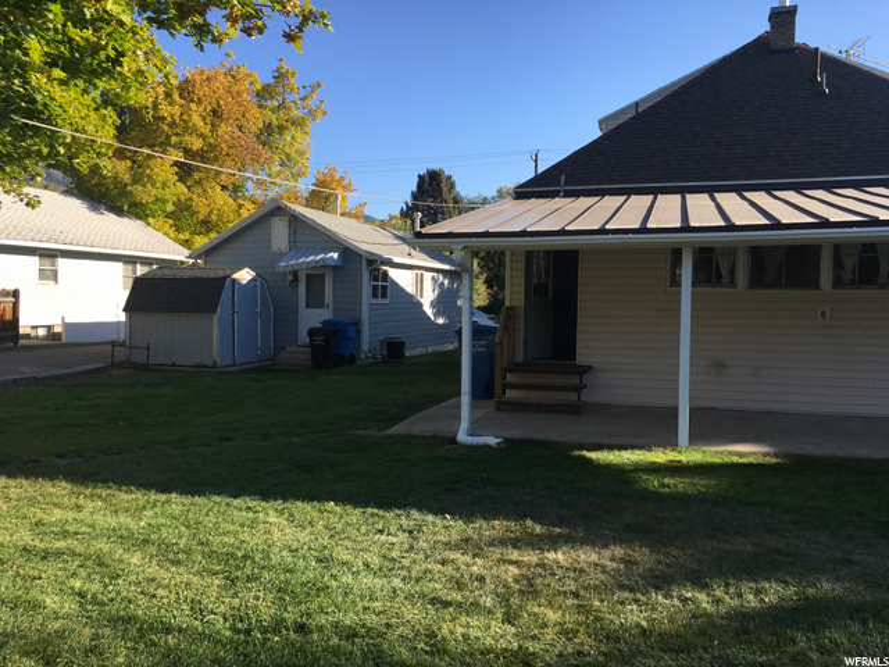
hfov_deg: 61.7
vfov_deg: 48.2
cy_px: 334
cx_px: 444
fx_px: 745
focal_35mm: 29
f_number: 2.2
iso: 25
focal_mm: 4.15
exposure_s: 1/718
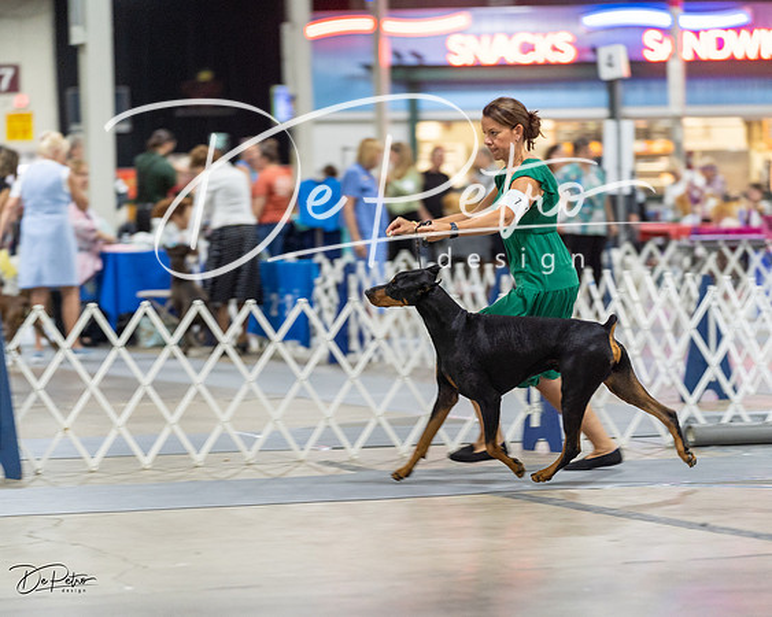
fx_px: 3473
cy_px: 308
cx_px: 386
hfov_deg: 12.7
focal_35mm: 152
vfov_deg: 10.2
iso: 2000
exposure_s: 1/160
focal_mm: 135
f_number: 2.8
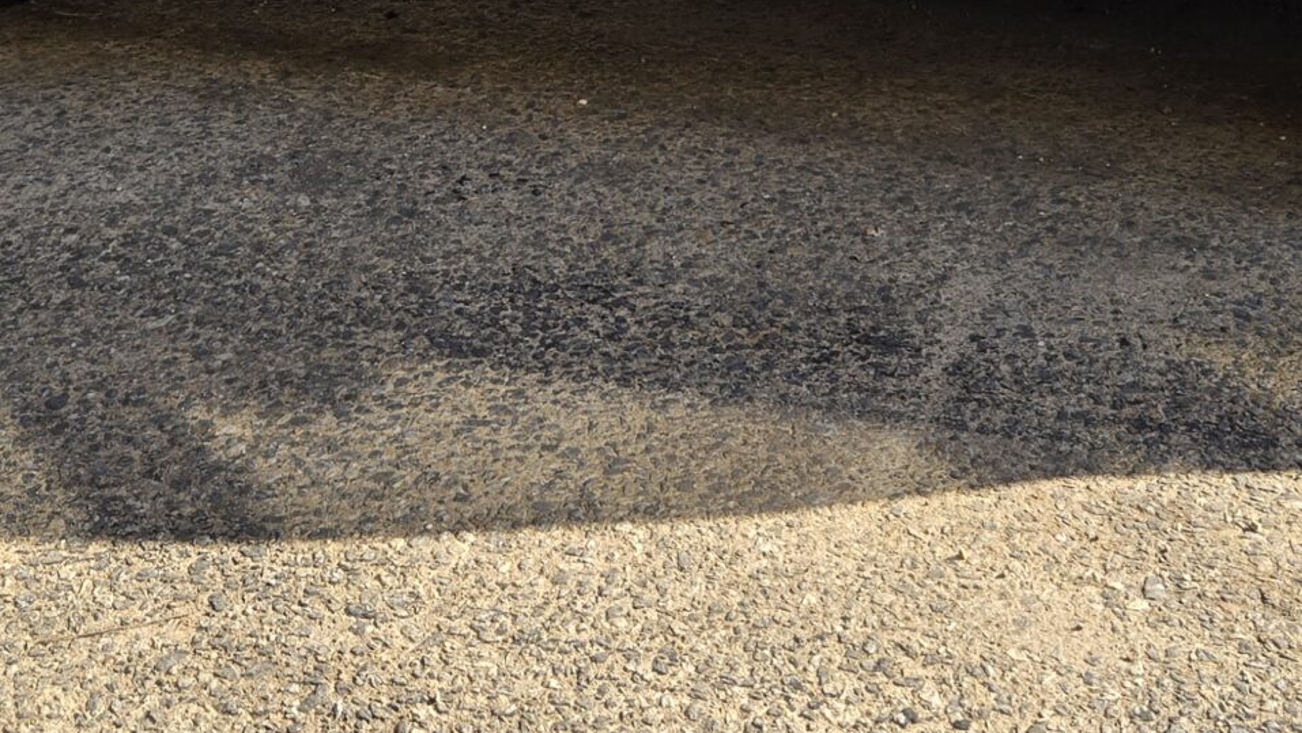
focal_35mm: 67
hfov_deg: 31.4
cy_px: -309
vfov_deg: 16.6
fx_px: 2314
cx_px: 675
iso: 25
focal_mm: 5.4
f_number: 1.8
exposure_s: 1/823
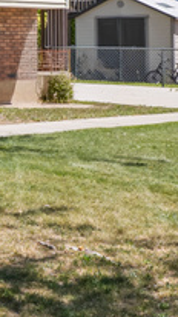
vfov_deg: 20.1
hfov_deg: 9.1
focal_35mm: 104
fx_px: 872
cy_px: 27
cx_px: -374
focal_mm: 20
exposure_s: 1/160
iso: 400
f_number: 9
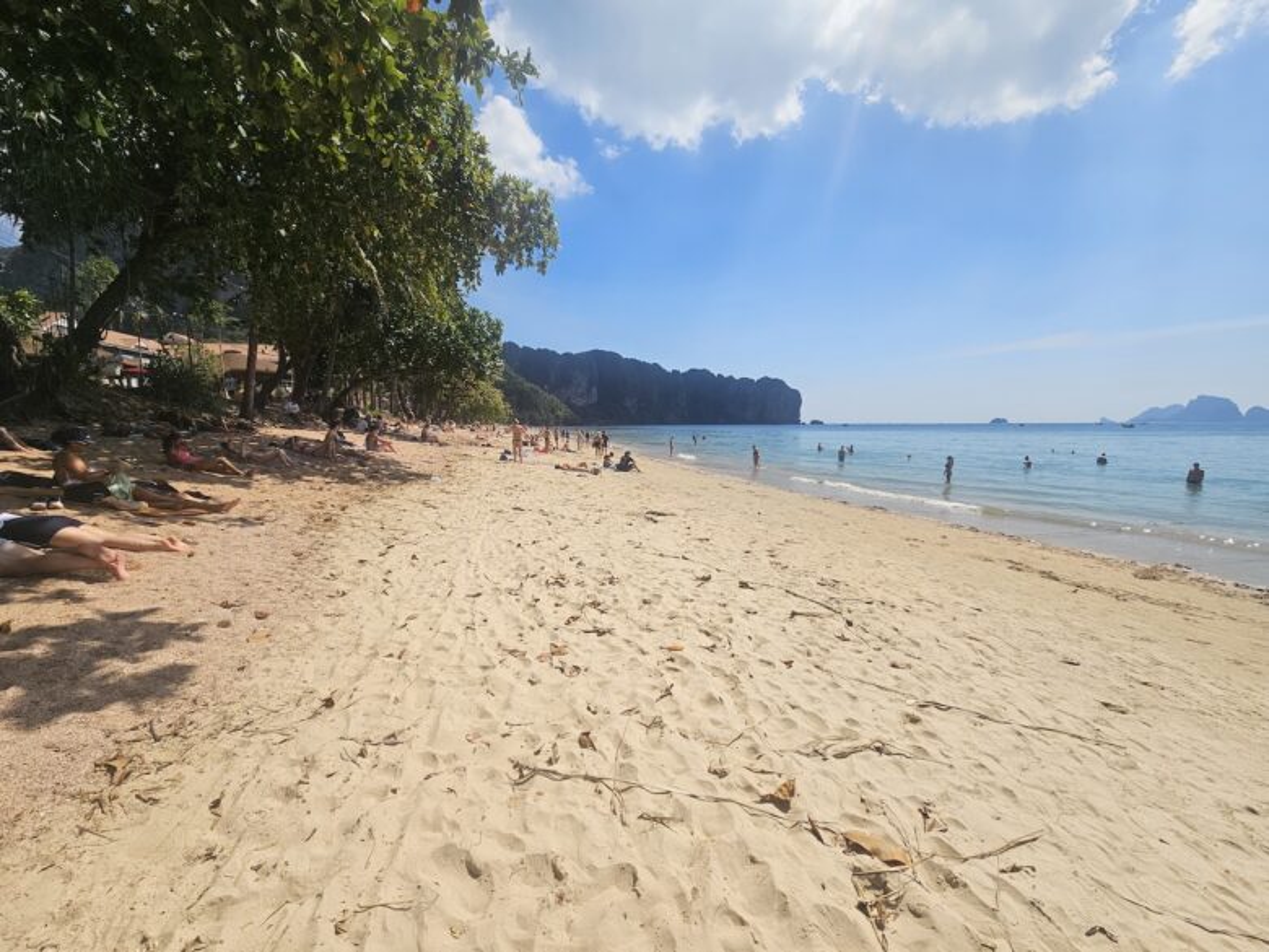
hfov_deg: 106.2
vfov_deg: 89.9
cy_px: 476
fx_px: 477
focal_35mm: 13
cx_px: 634
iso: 50
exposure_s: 1/6294
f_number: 2.2
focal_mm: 2.2
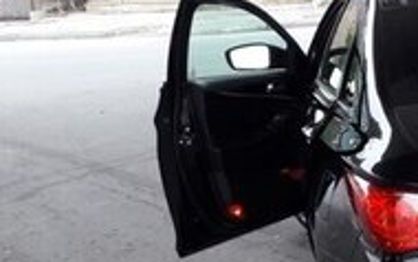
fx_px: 1174
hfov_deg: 17.1
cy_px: 204
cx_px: 724
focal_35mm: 103
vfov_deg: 12.7
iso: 40
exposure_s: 1/116
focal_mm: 3.7
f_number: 1.9
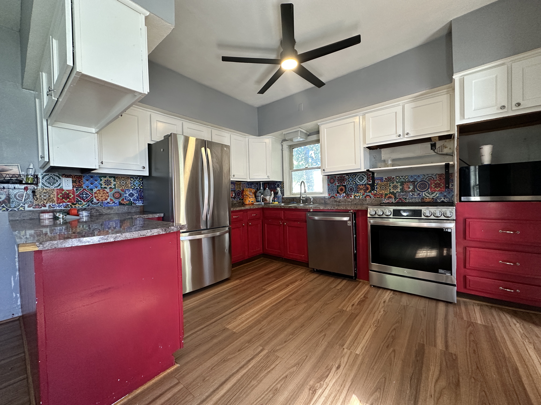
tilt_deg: -1.4
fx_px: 219
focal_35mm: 14
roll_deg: +0.6
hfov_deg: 102.1
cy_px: 202
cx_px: 270
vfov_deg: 85.7
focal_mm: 2.22
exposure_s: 1/99
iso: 200
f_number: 2.2
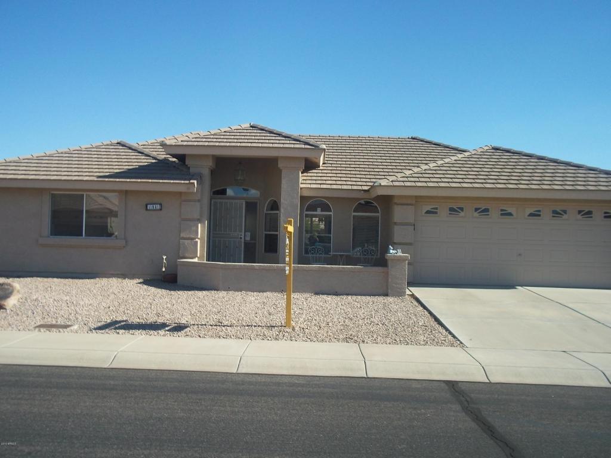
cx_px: 306
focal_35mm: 36
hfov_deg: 51.4
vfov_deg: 39.7
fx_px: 635
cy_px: 229
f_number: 8
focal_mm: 6.5
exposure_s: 1/200
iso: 80
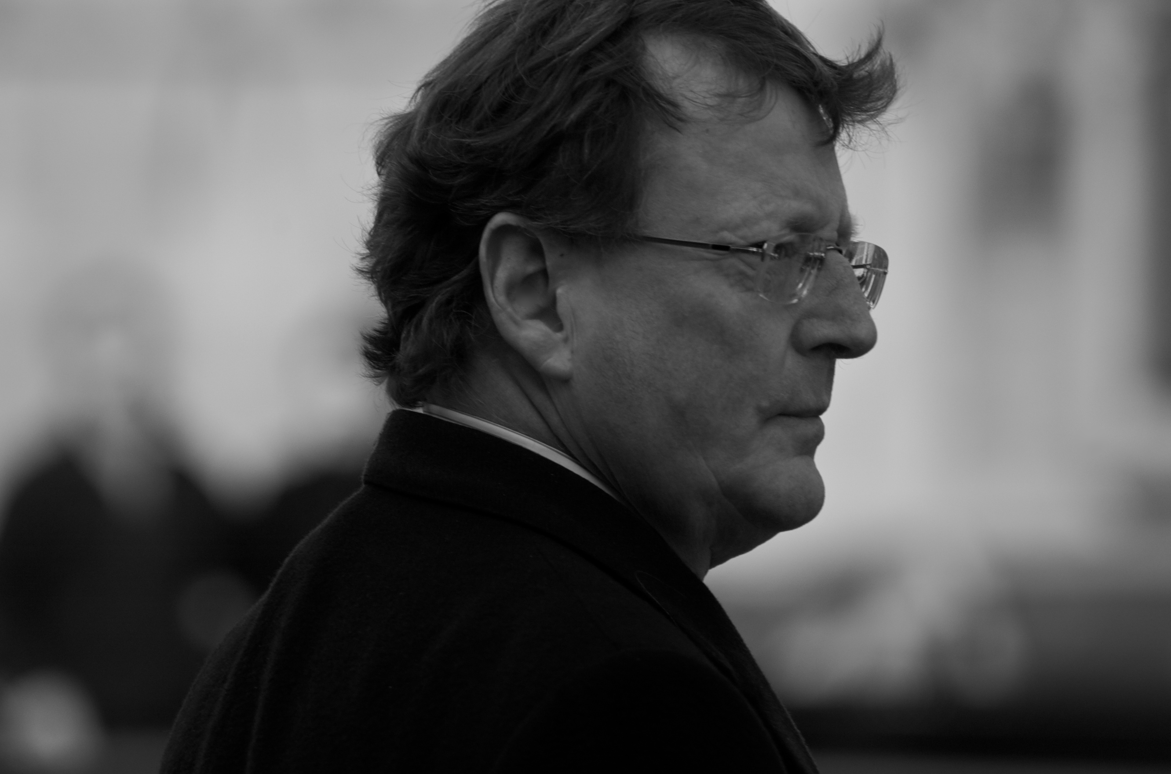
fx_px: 16573
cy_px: 353
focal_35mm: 511
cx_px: 639
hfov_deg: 4.0
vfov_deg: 2.7
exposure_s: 1/250
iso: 200
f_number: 5.6
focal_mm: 300
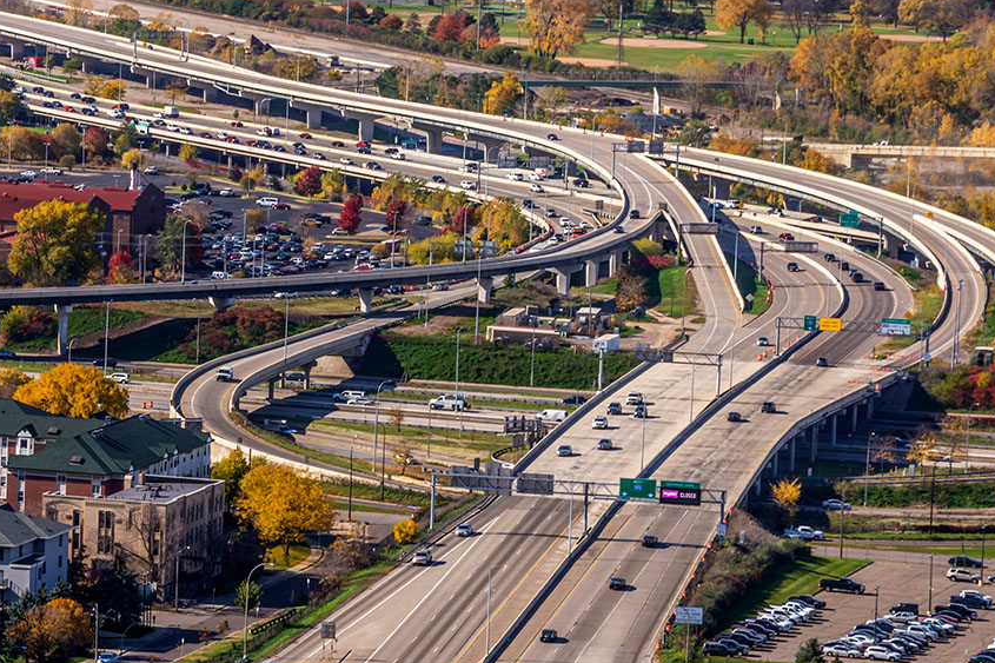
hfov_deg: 9.2
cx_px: 508
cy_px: 392
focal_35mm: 224
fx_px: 6181
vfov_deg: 6.1
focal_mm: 105
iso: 200
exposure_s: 1/60
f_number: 11
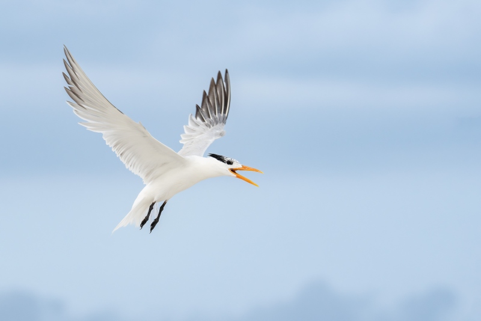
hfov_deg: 6.0
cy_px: 160
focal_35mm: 343
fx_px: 4584
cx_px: 240
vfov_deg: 4.0
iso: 1600
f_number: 5.6
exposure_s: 1/3200
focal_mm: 229
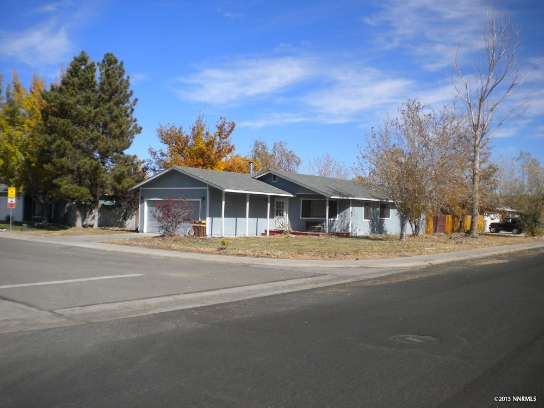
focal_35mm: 35
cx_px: 272
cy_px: 204
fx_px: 550
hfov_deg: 52.6
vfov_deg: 40.7
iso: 80
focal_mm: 6.3
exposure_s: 1/737
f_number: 4.6
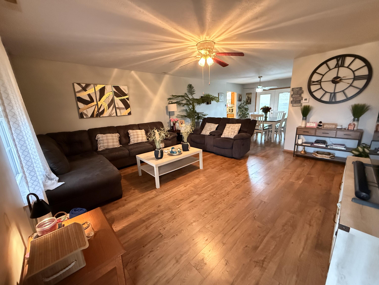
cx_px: 190
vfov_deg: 85.7
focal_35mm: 14
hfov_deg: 102.1
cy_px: 142
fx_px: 153
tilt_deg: -13.1
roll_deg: +2.7
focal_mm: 2.22
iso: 1600
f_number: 2.2
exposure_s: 1/60
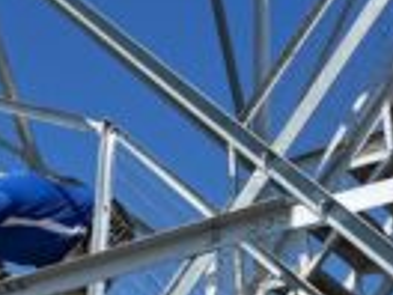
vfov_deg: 17.8
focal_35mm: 79
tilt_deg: +16.6
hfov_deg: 23.7
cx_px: 6
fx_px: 897
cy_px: 346
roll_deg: -2.8
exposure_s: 1/4115
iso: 50
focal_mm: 5.7
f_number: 1.5
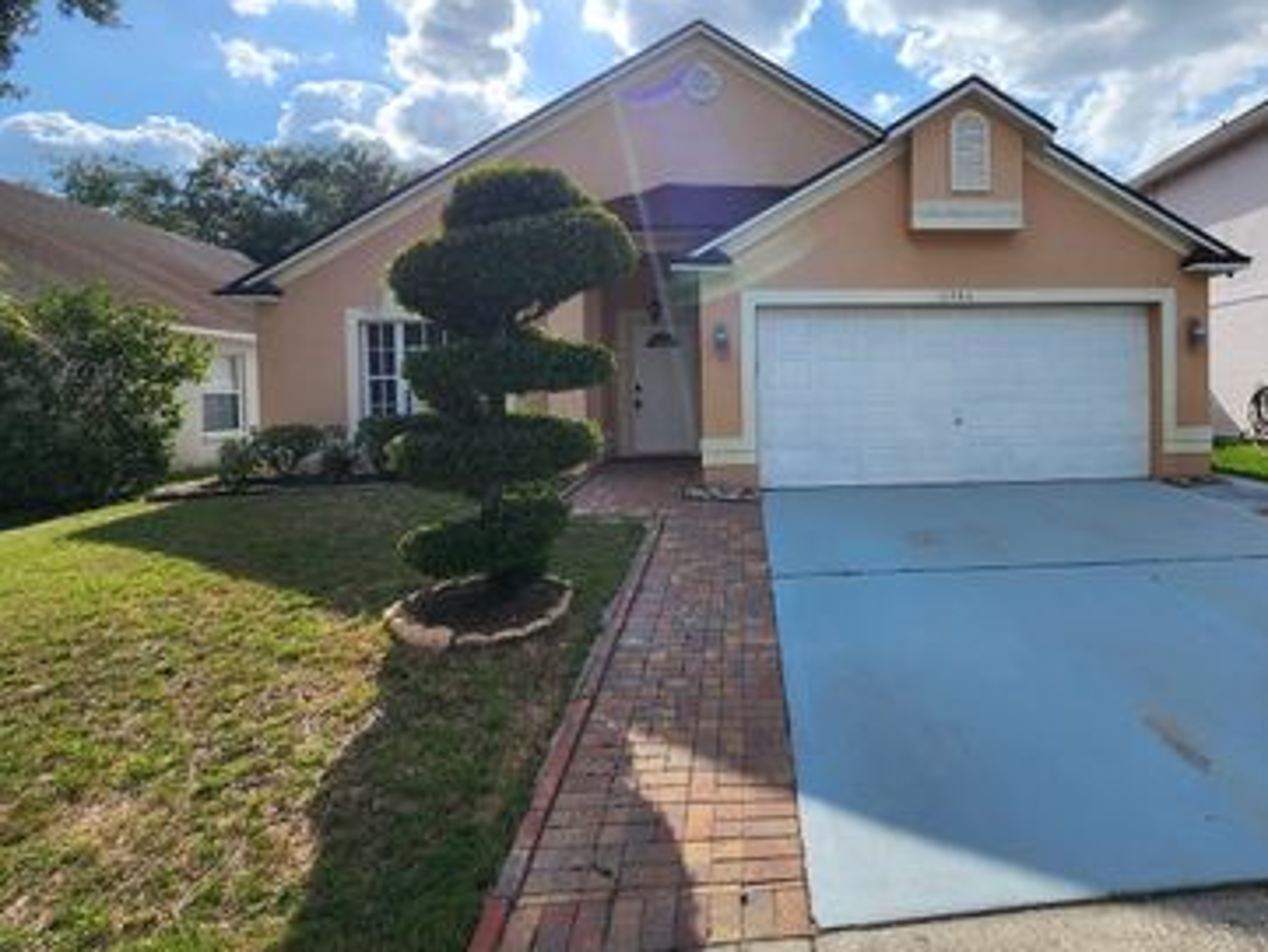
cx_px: 818
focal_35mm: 18
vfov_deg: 71.2
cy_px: 402
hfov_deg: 85.4
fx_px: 660
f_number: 2.2
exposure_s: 1/3238
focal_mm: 2.2
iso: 50
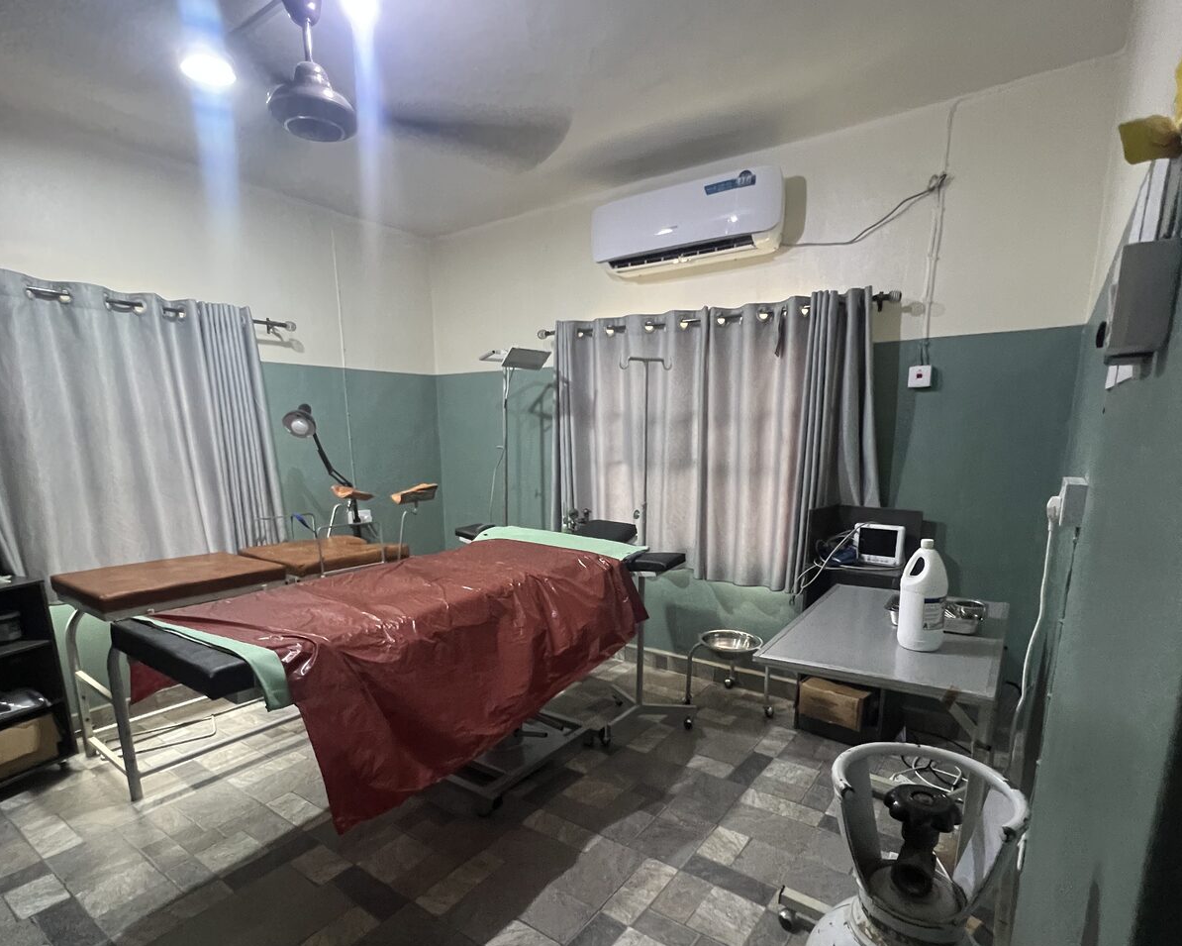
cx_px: 590
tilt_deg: -12.6
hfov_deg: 89.6
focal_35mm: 17
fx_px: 595
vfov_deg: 76.0
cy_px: 571
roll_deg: -0.3
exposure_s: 1/51
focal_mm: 1.57
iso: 640
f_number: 1.8
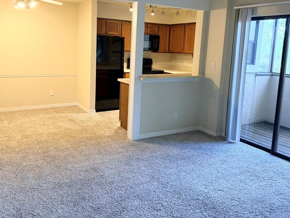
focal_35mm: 32
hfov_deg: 56.8
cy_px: 79
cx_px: 134
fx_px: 268
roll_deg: -2.3
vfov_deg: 43.7
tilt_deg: -7.3
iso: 200
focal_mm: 6.76
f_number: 1.78
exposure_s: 1/60
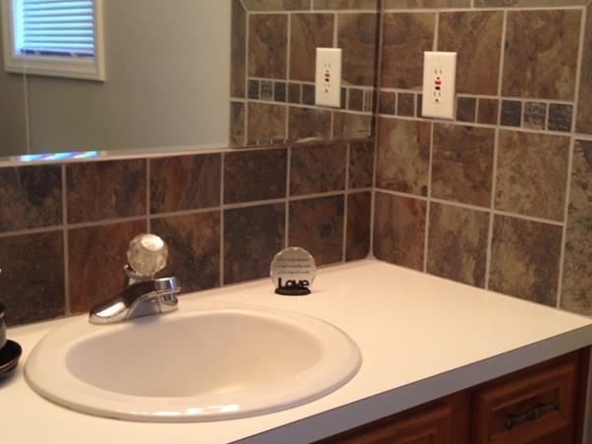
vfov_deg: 26.1
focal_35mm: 56
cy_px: 231
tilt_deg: -13.7
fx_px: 958
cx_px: 292
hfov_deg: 34.3
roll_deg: +0.2
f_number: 2.4
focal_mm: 4.12
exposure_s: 1/20
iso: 50
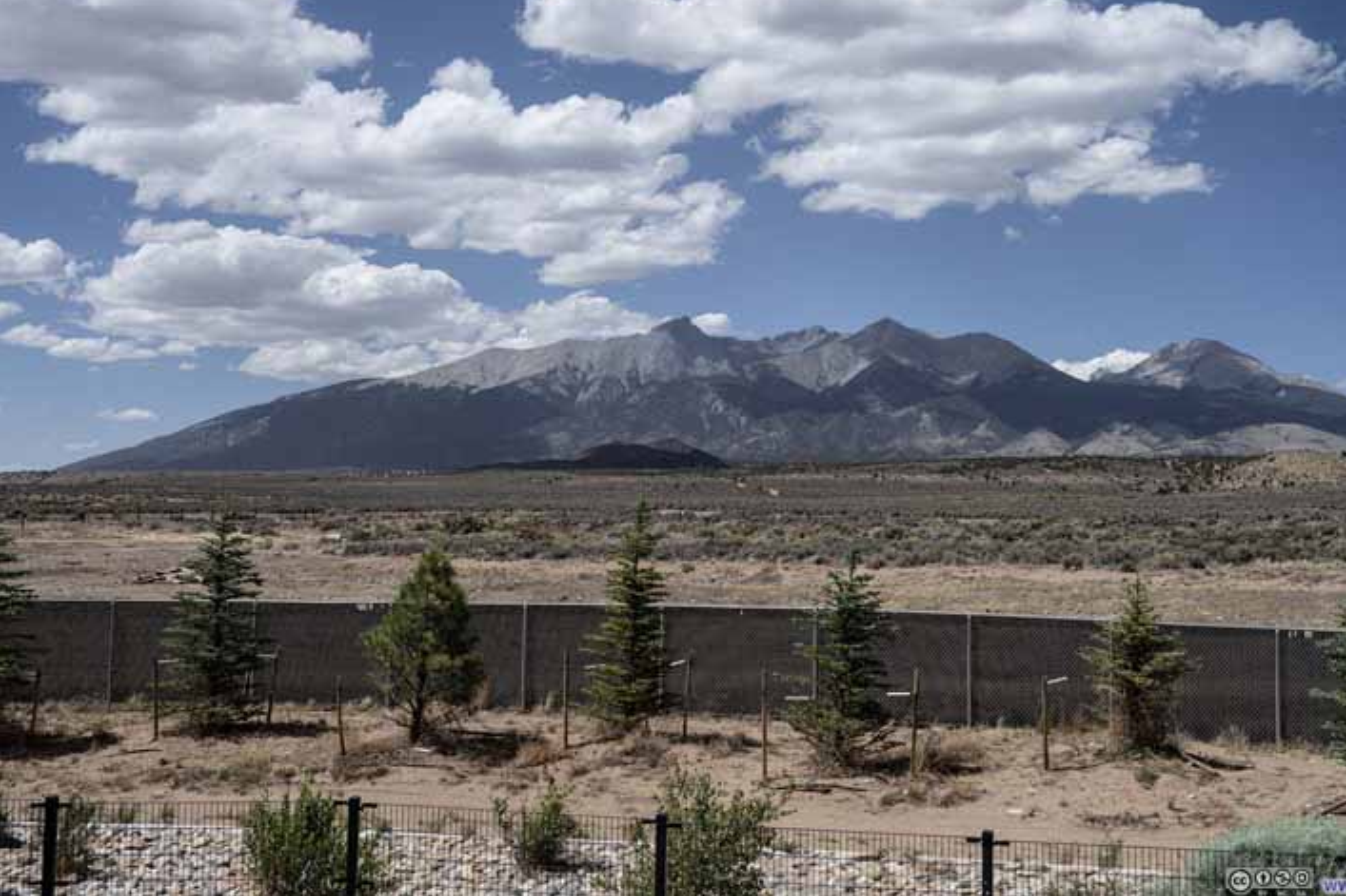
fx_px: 1607
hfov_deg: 45.3
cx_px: 758
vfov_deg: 31.1
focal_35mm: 43
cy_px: 391
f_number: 6.3
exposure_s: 1/800
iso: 64
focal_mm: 38
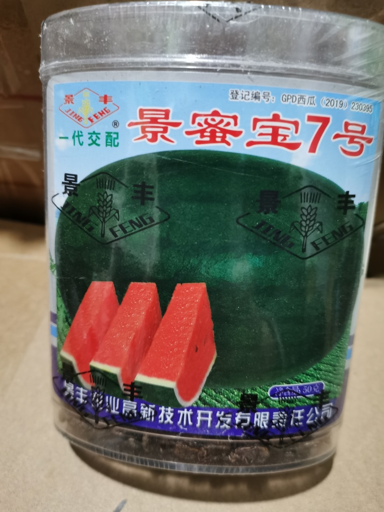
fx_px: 399
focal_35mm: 27
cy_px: 256
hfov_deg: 51.3
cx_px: 192
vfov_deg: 65.3
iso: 640
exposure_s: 1/25
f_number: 1.8
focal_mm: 5.58
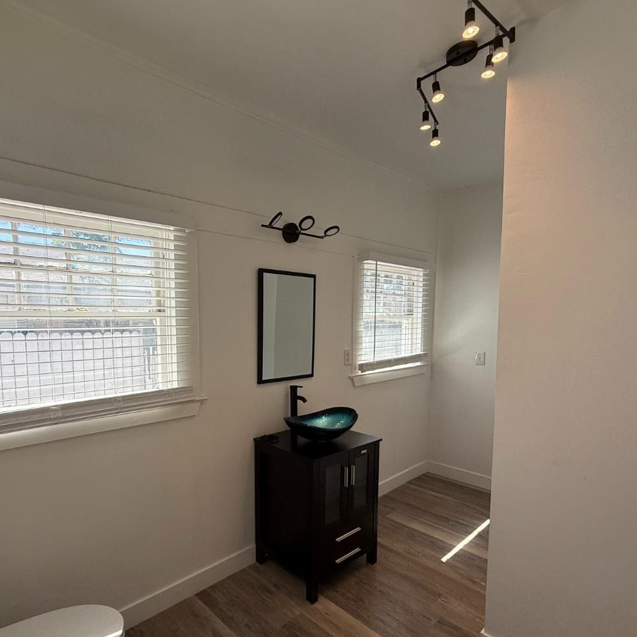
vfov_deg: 77.3
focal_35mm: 19
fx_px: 396
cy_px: 362
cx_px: 263
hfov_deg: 77.0
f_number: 2.2
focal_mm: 2.22
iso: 50
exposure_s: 1/559
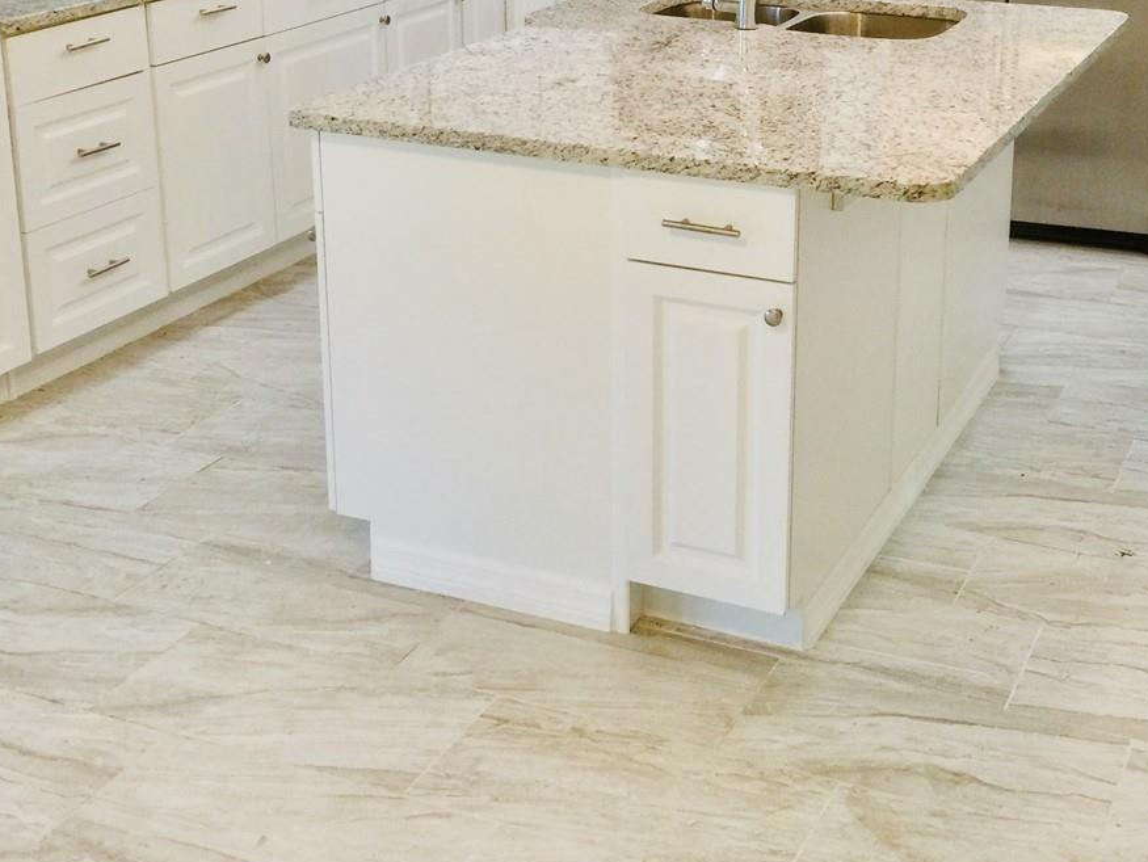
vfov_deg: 27.1
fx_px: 1758
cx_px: 682
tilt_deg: -15.1
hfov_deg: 36.0
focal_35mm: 53
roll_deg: -0.6
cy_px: 189
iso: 32
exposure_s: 1/30
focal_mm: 4.15
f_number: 2.2
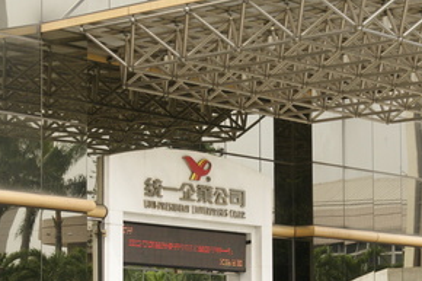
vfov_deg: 9.4
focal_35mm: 145
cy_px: 230
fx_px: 1699
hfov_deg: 14.2
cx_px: 207
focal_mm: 40
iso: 400
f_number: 5.6
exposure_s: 1/1000
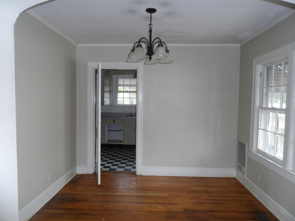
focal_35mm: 24
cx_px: 148
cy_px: 110
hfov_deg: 71.6
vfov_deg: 56.8
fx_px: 205
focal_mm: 4
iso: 240
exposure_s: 1/30
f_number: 3.2
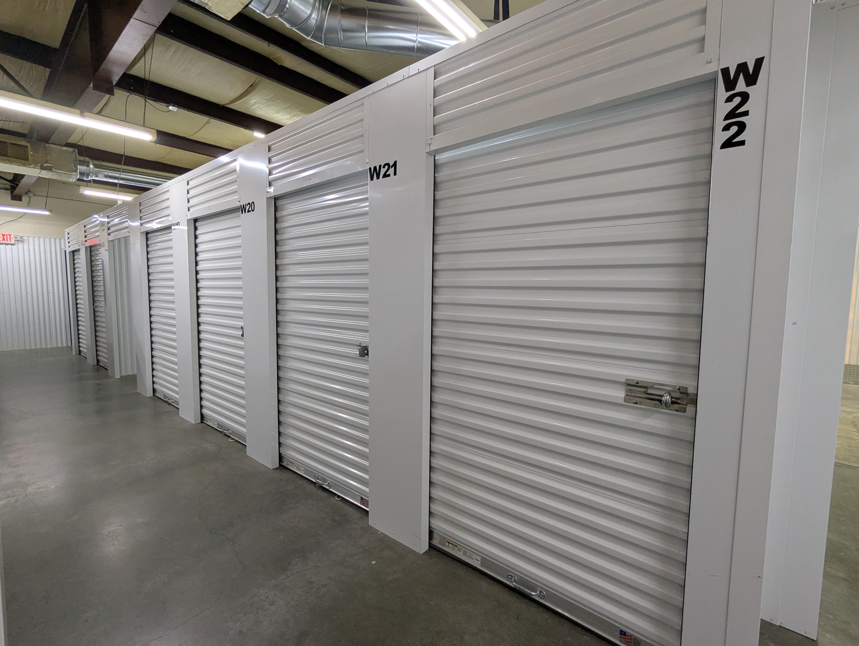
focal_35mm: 16
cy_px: 323
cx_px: 430
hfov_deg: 94.4
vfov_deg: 78.2
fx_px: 398
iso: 90
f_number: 2.2
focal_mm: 2.35
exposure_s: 1/60
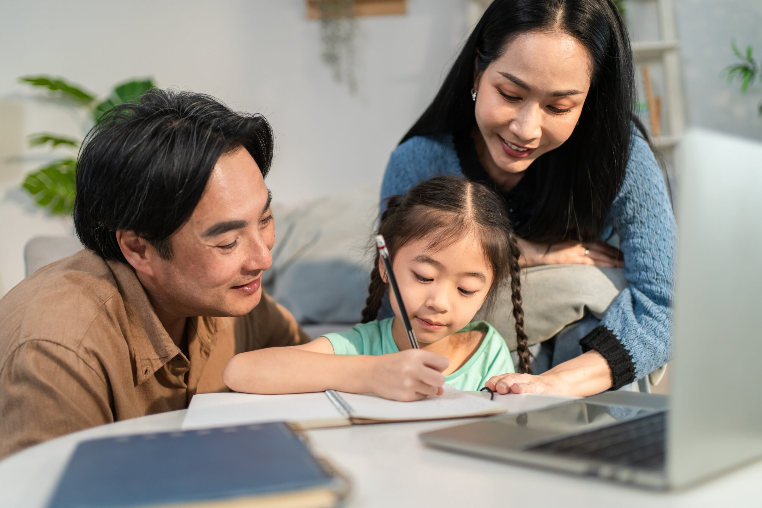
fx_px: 741
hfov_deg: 54.4
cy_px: 254
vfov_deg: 37.9
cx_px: 381
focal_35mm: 35
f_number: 1.8
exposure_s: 1/640
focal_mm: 35
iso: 500
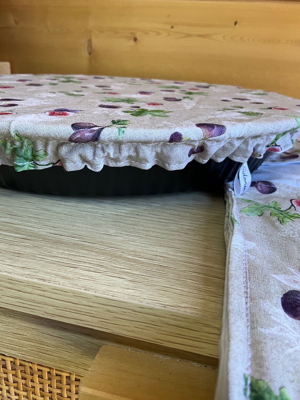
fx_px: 335
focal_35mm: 29
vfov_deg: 61.7
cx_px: 150
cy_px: 200
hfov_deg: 48.2
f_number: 1.8
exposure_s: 1/100
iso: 32
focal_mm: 3
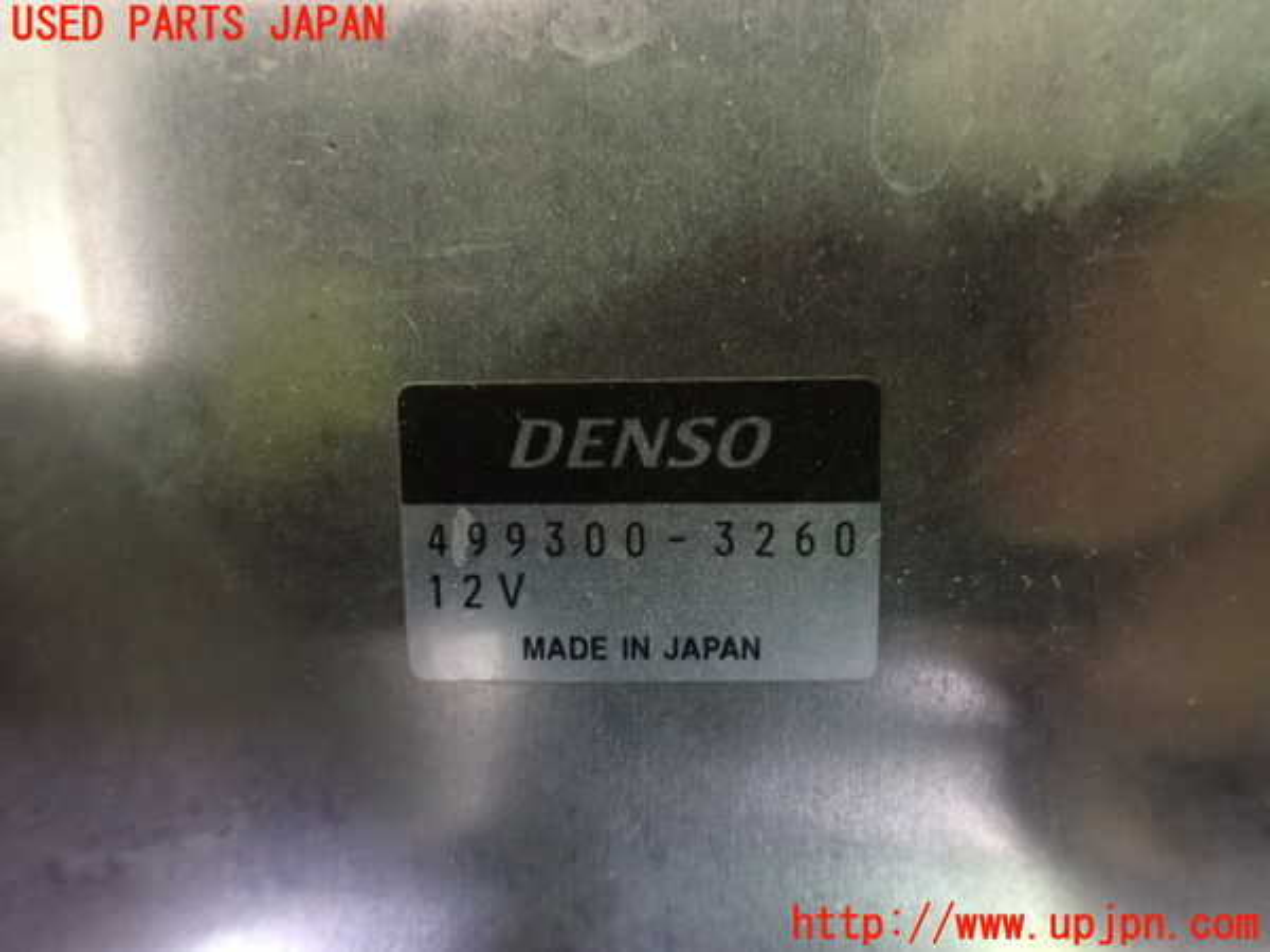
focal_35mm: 30
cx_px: 635
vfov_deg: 46.8
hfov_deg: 60.0
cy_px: 476
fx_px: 1101
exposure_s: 1/30
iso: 1600
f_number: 2.3
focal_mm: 5.4
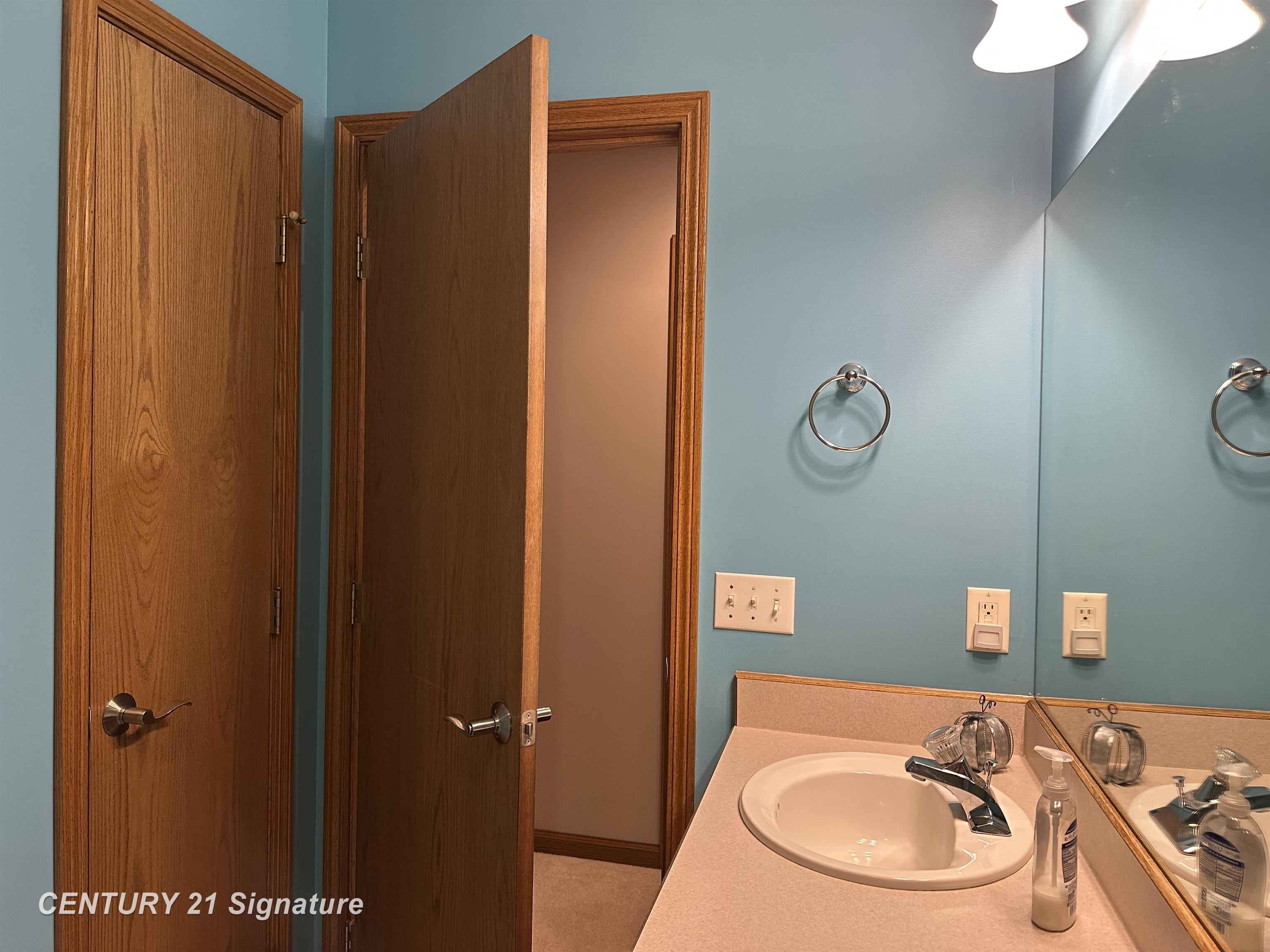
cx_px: 635
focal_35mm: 24
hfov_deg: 71.6
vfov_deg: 56.8
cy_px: 476
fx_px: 881
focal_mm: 6.86
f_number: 1.78
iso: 200
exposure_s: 1/120
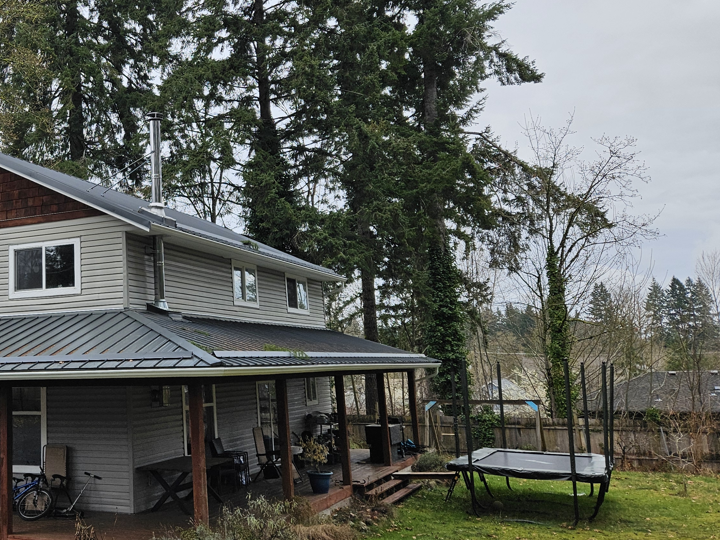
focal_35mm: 41
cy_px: 197
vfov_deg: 34.9
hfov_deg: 42.4
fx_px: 853
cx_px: 85
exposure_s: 1/2000
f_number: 1.8
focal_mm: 5.4
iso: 64
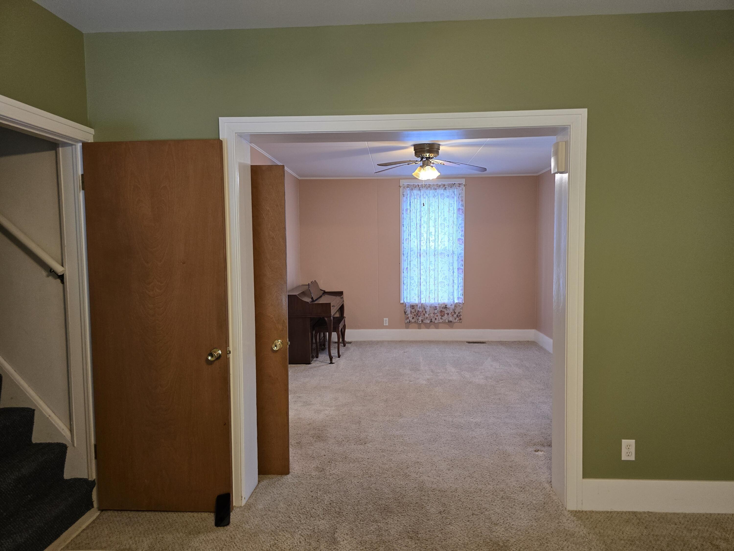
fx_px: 488
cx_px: 367
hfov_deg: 73.9
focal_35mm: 23
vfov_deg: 58.9
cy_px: 276
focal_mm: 6.3
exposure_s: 1/120
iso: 200
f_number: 1.7
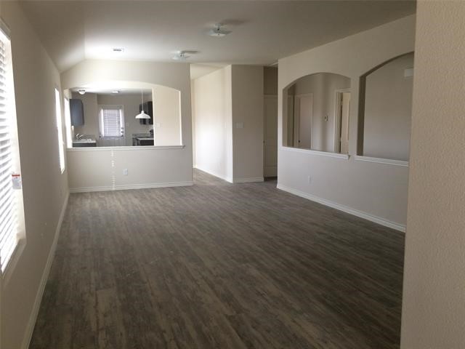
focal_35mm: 29
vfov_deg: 48.2
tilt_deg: -8.5
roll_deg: +1.1
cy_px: 174
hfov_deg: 61.7
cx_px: 232
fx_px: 390
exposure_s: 1/30
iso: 64
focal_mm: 4.15
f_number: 2.2
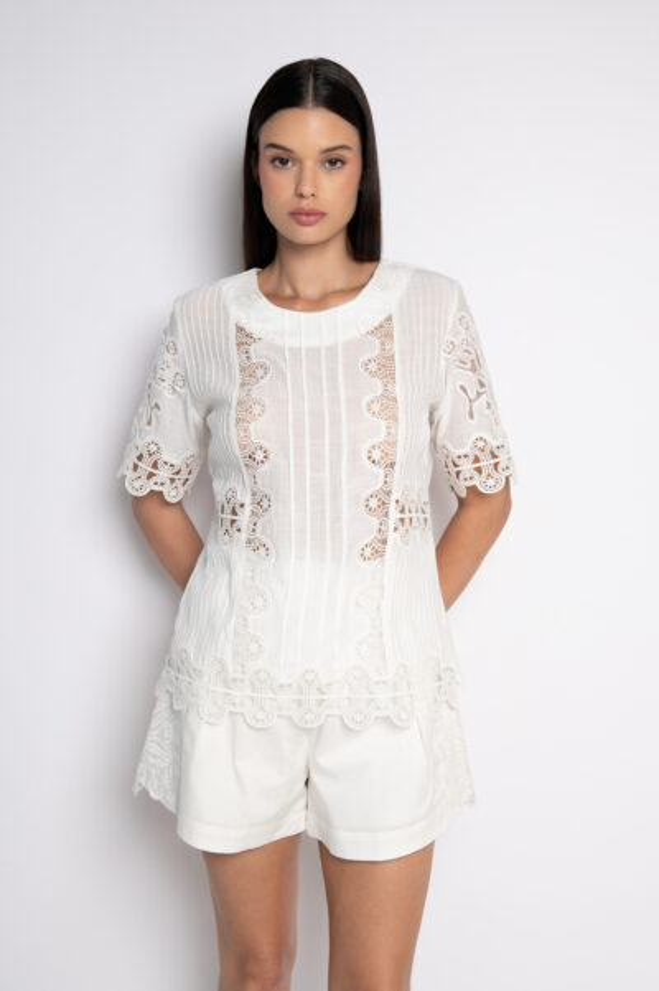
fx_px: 1100
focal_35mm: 40
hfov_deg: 33.4
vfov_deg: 48.5
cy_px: 496
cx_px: 330
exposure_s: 1/125
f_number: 5
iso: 320
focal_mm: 40
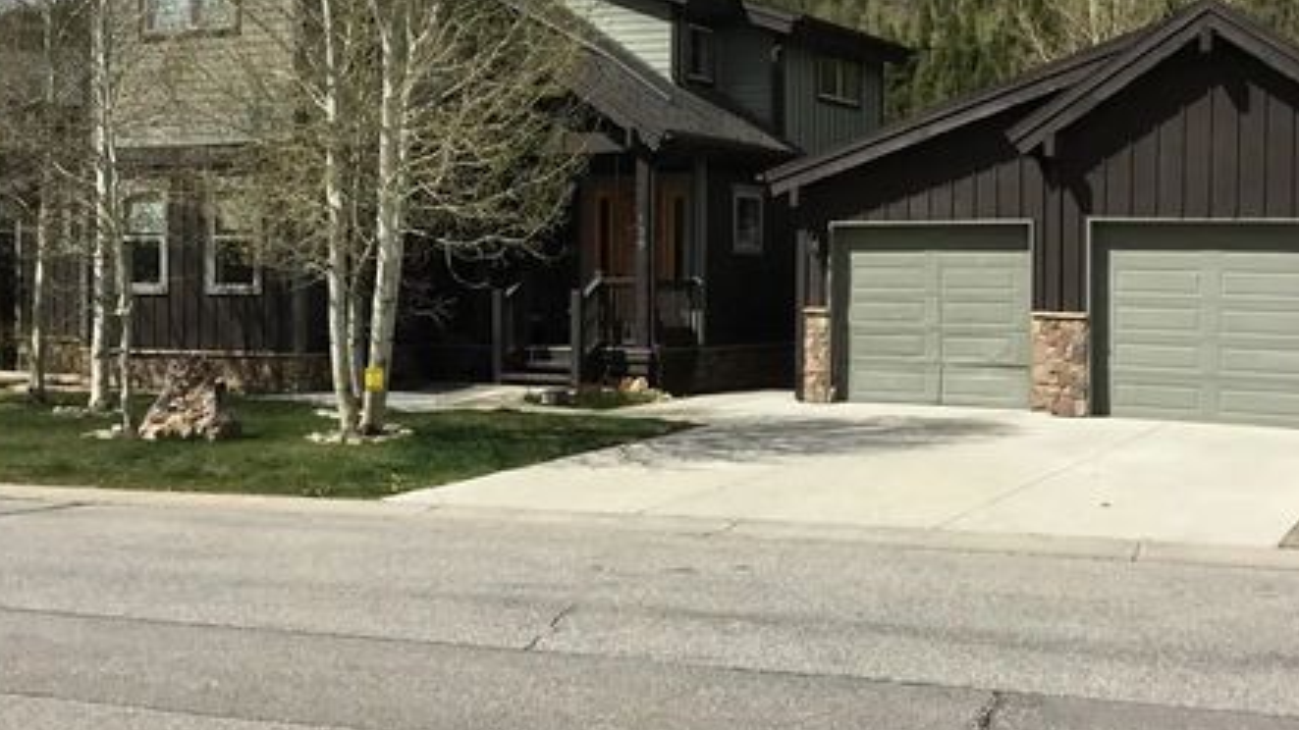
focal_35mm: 49
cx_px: 666
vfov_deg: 24.3
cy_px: 250
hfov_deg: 42.1
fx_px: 1688
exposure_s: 1/1942
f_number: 2.4
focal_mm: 3.3
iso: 25
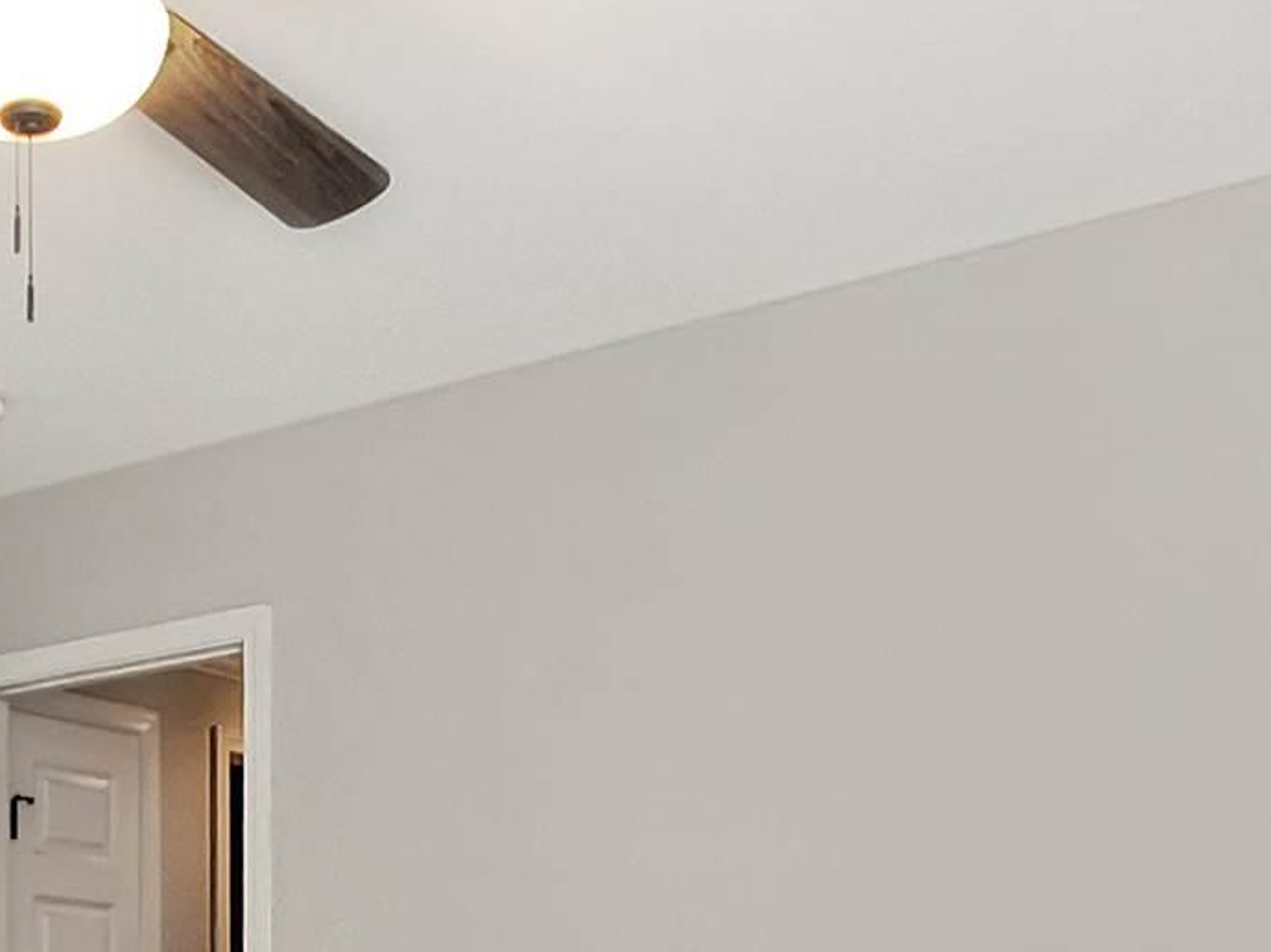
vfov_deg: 22.0
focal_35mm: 58
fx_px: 2128
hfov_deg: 31.4
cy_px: 1312
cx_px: 79
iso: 160
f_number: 2.2
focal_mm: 1.8
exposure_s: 1/60
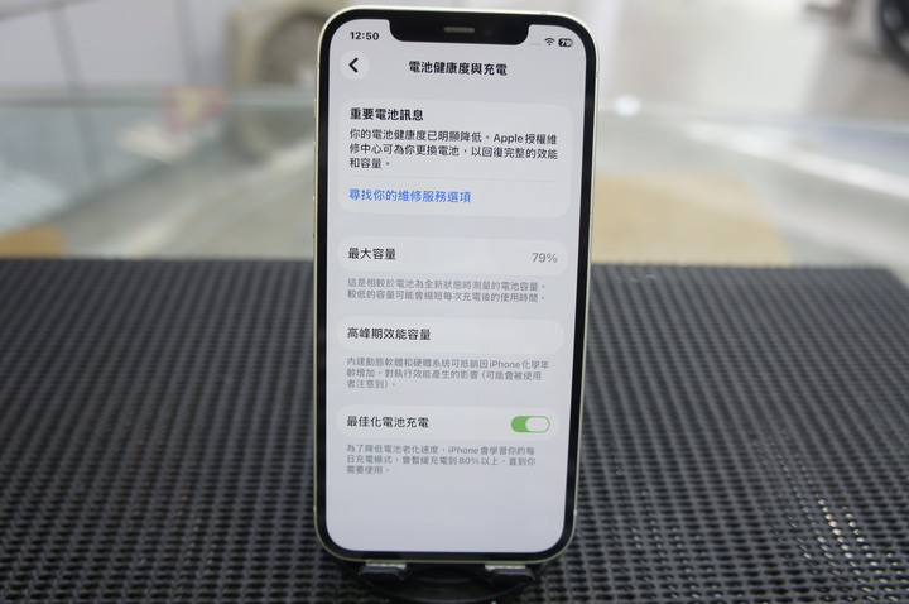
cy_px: 302
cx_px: 454
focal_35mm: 30
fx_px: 756
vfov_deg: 43.5
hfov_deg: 62.0
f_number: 4
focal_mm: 20
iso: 200
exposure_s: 1/30
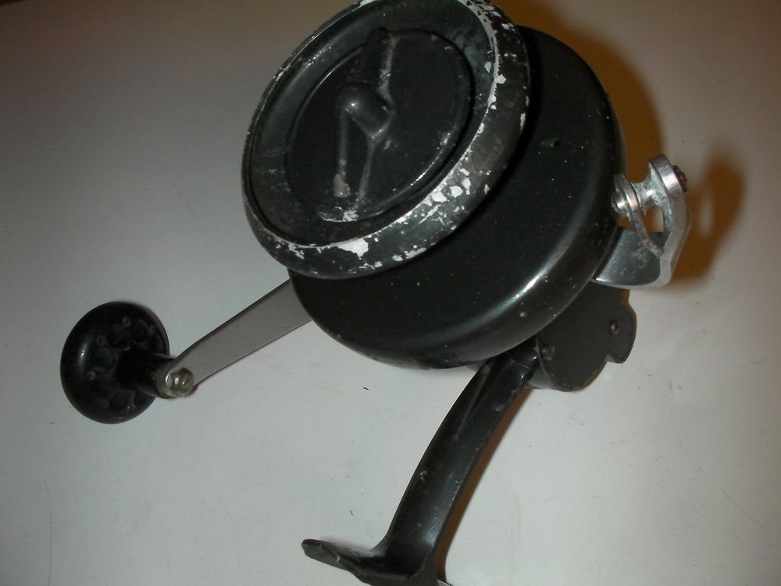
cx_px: 390
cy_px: 293
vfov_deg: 37.7
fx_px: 857
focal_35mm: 38
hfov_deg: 49.0
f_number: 5.6
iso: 200
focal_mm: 6.3
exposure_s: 1/30
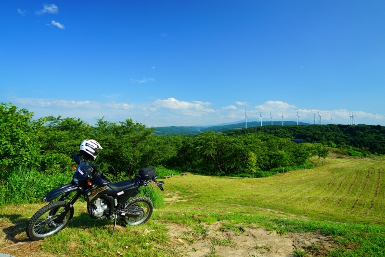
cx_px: 192
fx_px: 257
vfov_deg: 53.2
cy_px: 128
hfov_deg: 73.7
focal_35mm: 24
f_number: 4
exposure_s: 1/2000
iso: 640
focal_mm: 24
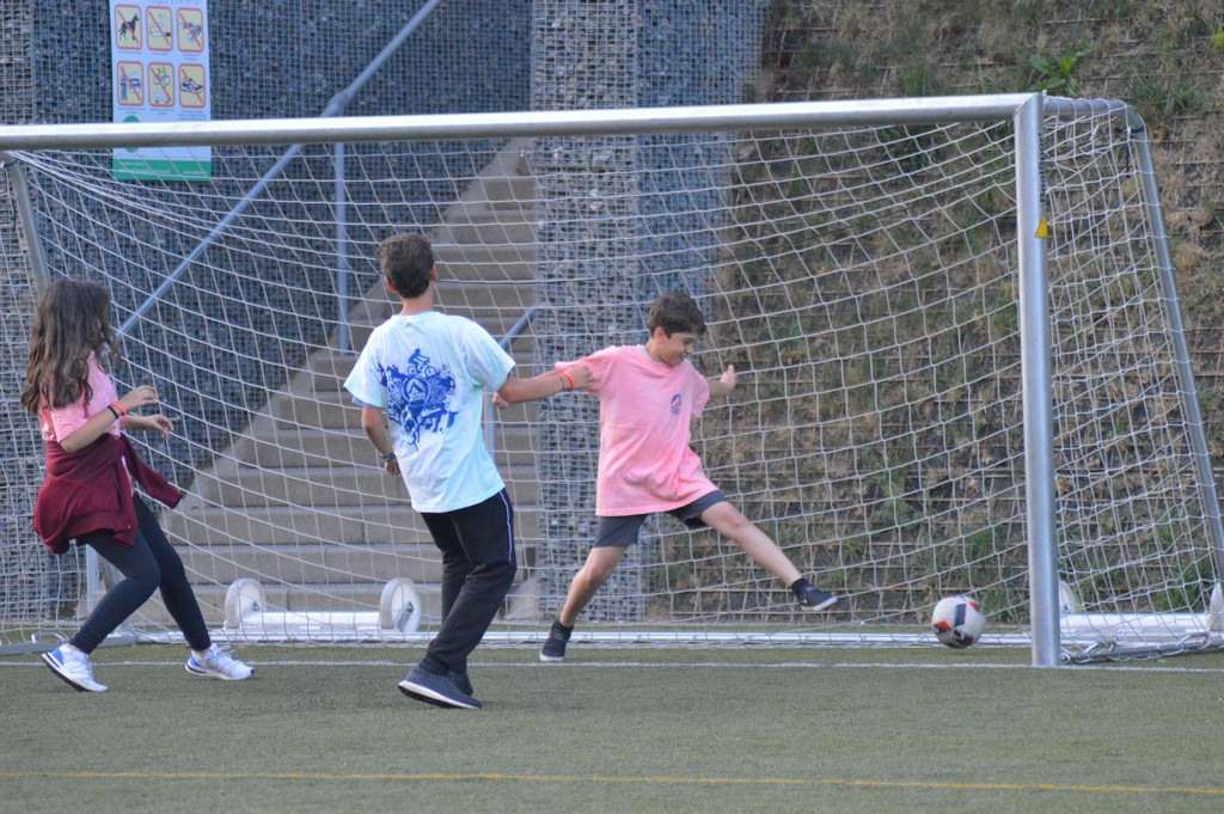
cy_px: 407
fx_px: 9172
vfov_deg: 5.1
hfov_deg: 7.6
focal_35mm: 270
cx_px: 612
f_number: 4.5
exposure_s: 1/1000
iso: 3200
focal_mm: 180
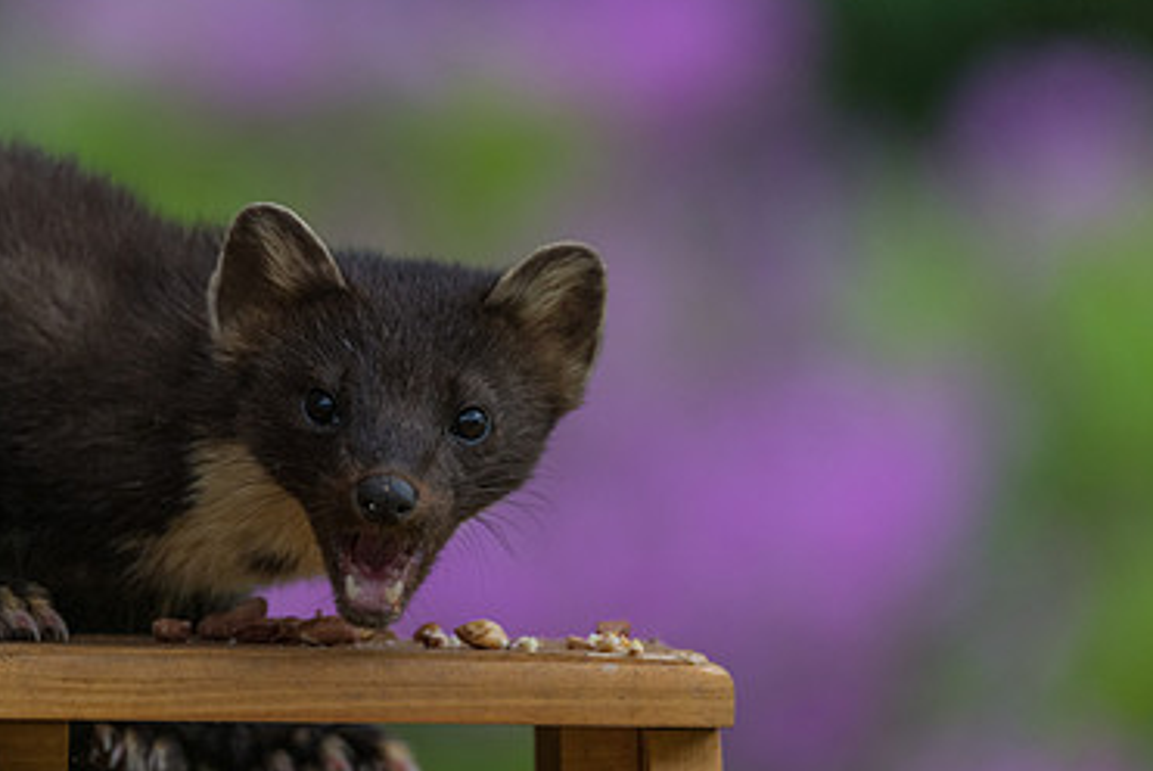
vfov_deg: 1.5
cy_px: 406
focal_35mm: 938
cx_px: 367
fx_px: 30065
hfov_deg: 2.2
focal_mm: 600
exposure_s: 1/500
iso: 640
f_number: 6.3
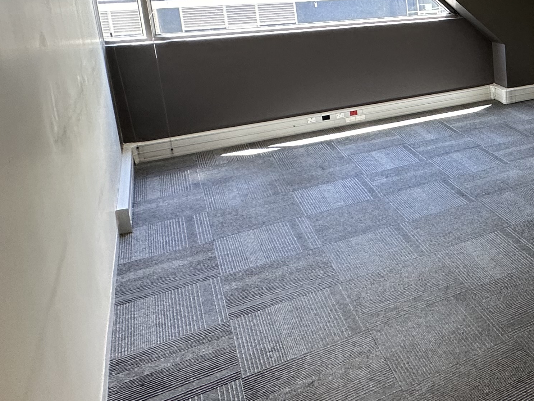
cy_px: 63
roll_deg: +0.1
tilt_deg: -10.5
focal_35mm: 38
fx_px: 586
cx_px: 650
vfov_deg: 36.1
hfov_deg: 36.8
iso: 160
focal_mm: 2.22
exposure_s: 1/100
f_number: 2.2
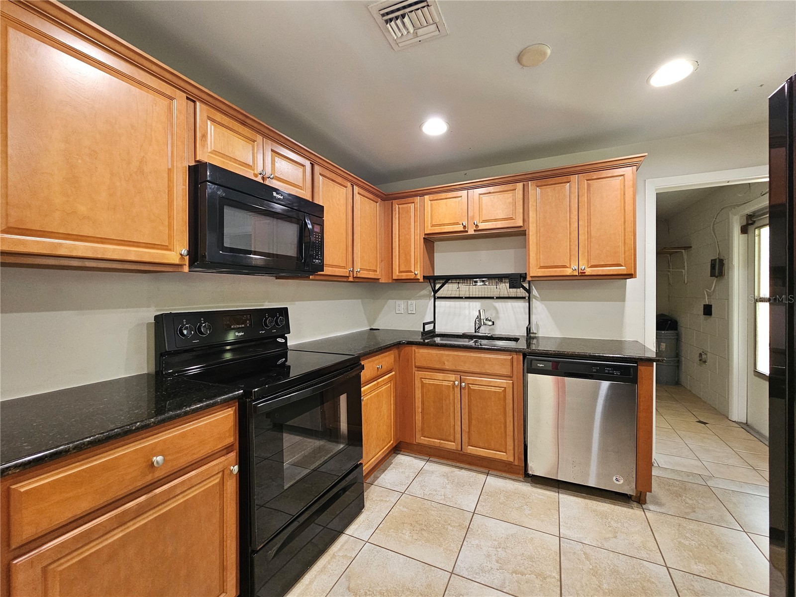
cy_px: 298
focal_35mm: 13
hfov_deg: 106.2
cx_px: 398
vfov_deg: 89.9
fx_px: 299
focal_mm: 2.2
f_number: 2.2
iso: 320
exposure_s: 1/60
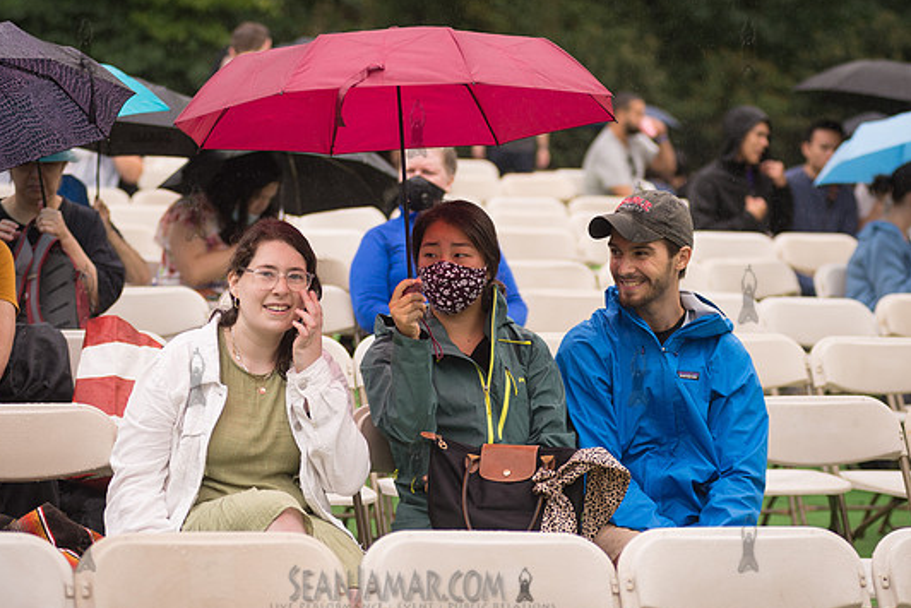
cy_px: 336
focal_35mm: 113
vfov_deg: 12.1
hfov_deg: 18.1
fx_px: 2860
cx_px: 479
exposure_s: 1/400
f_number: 4
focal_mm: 92
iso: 320
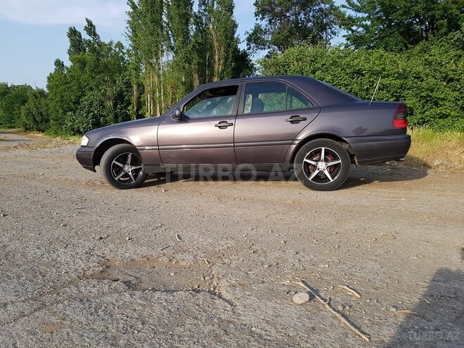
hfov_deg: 67.3
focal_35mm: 26
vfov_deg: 53.1
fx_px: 349
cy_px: 174
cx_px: 232
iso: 50
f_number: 1.7
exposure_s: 1/1344
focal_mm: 4.2
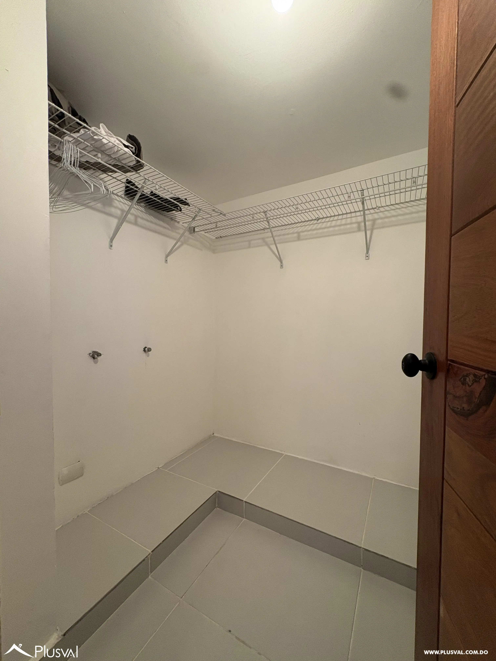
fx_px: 267
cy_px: 330
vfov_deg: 102.1
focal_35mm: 14
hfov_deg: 85.7
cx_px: 248
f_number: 2.2
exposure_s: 1/120
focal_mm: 2.22
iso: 200
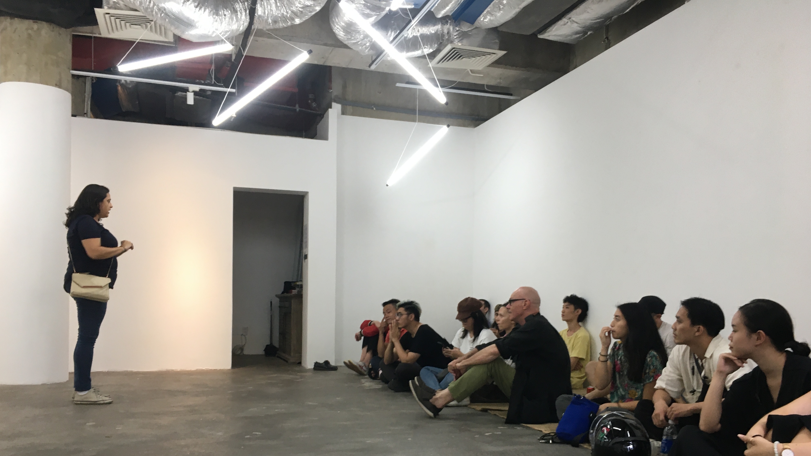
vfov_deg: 36.3
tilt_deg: -1.0
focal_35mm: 32
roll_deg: +0.1
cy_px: 307
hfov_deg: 61.0
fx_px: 688
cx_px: 408
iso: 80
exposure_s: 1/33
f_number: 2.2
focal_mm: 4.15
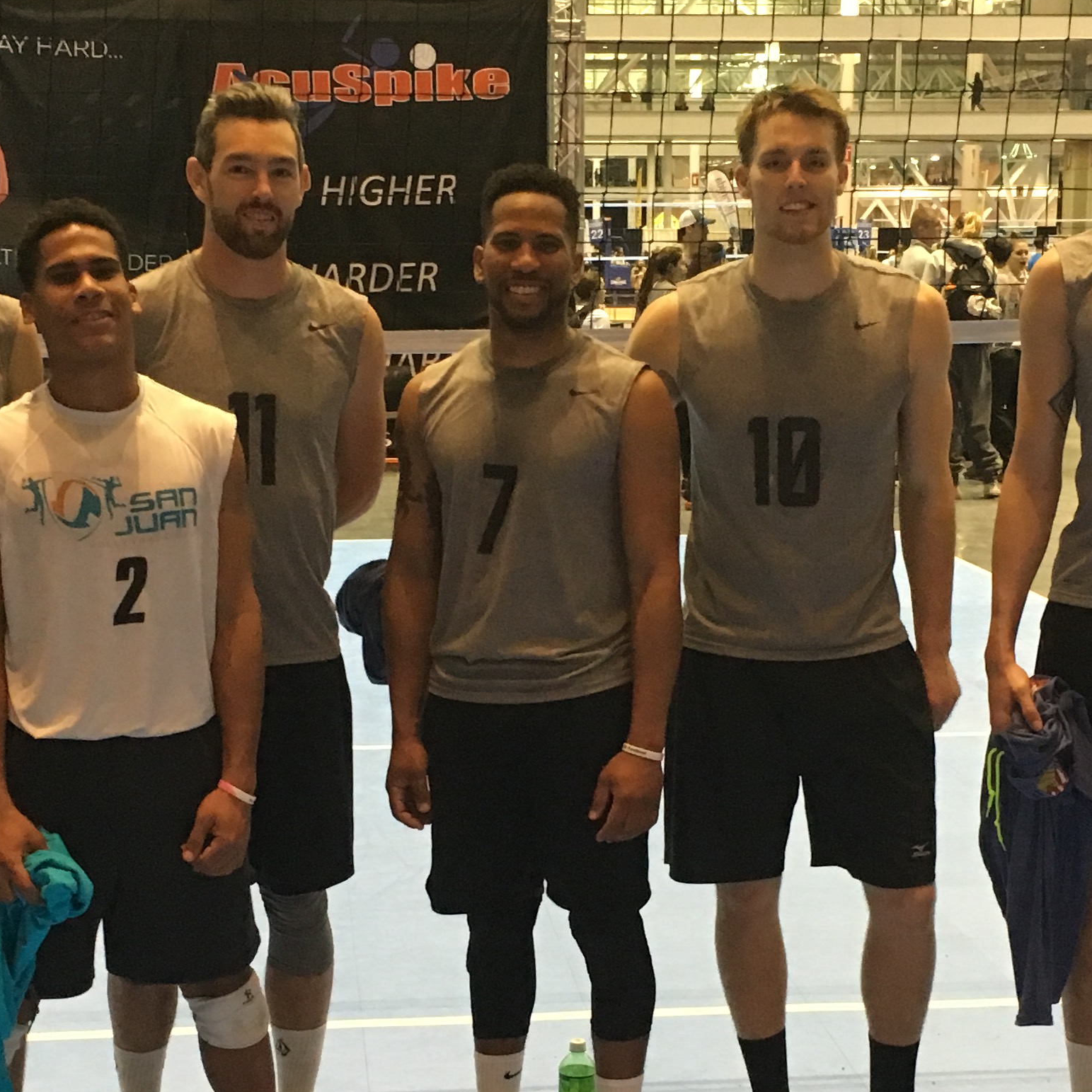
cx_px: 526
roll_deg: -0.1
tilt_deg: -11.8
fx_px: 2391
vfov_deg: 25.6
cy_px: 703
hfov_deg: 25.7
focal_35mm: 67
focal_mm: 4.15
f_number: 2.2
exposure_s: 1/30
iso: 200
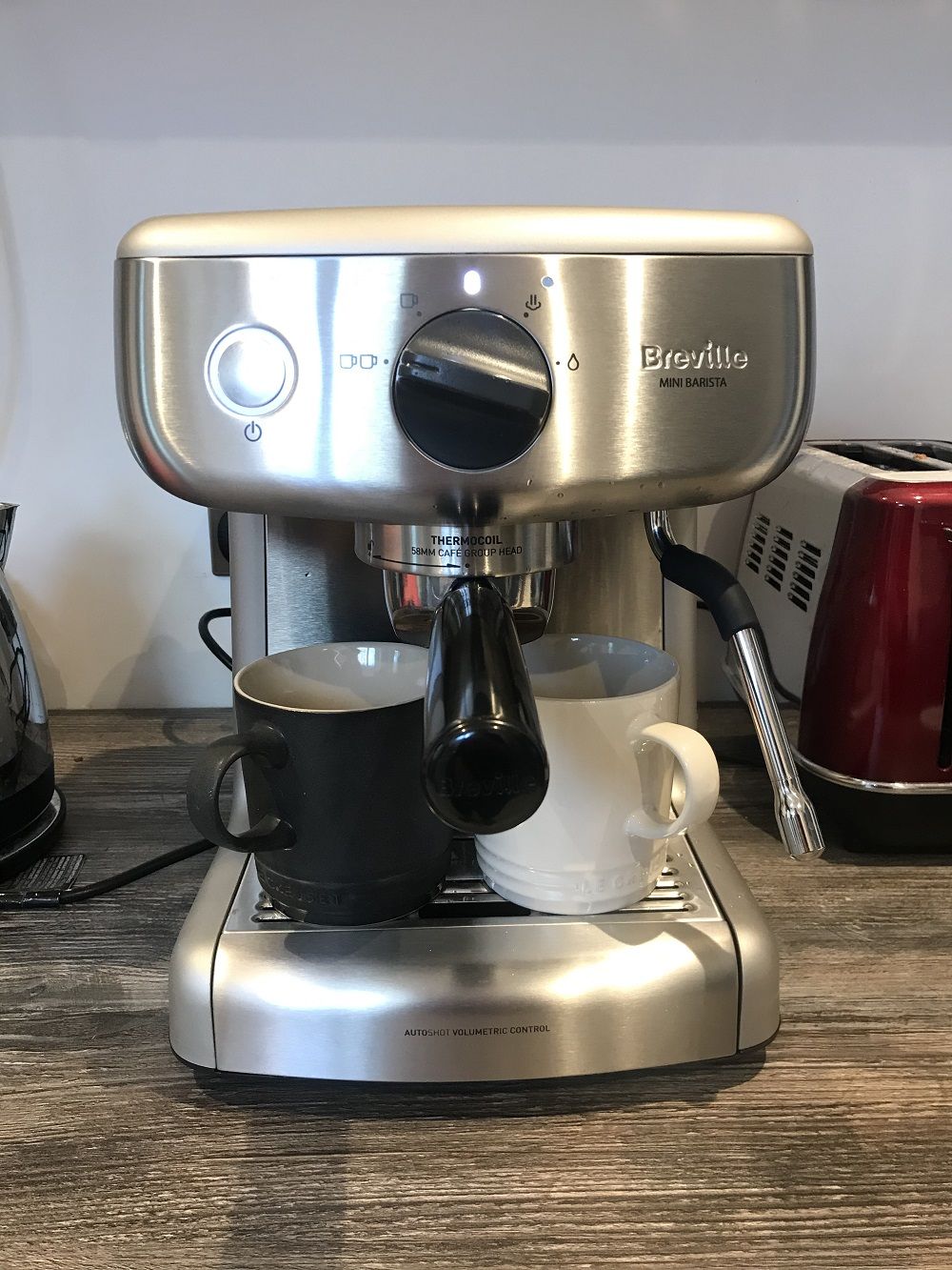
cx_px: 476
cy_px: 635
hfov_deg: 49.8
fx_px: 1027
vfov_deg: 63.4
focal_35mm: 28
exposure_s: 1/17
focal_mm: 3.99
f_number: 1.8
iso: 50
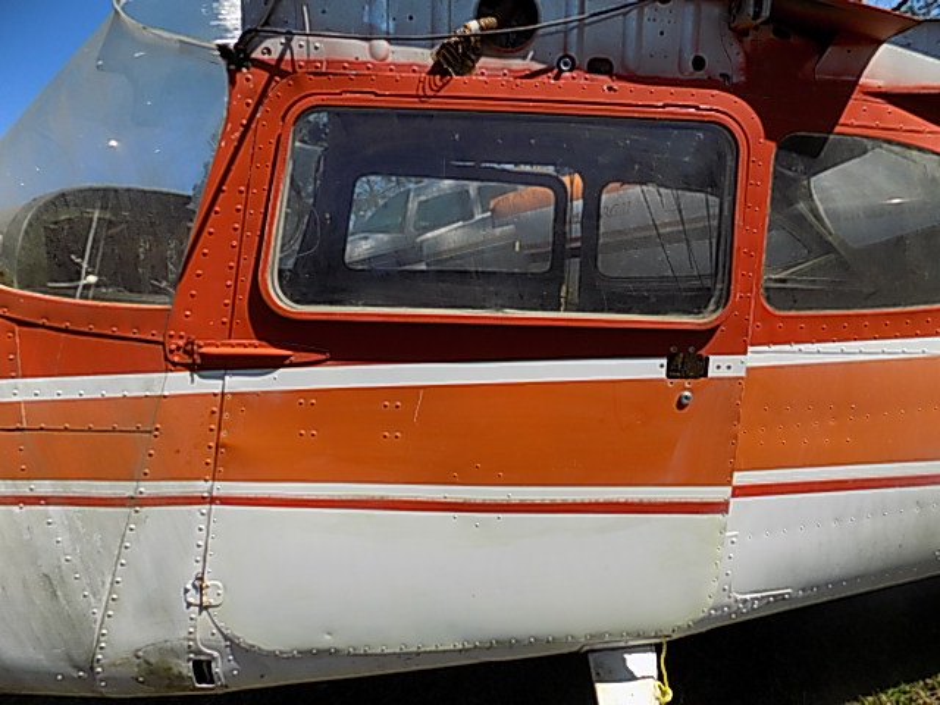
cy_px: 352
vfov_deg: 58.9
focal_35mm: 23
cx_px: 470
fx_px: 625
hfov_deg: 73.9
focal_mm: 4
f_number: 3.1
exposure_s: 1/1250
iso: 80
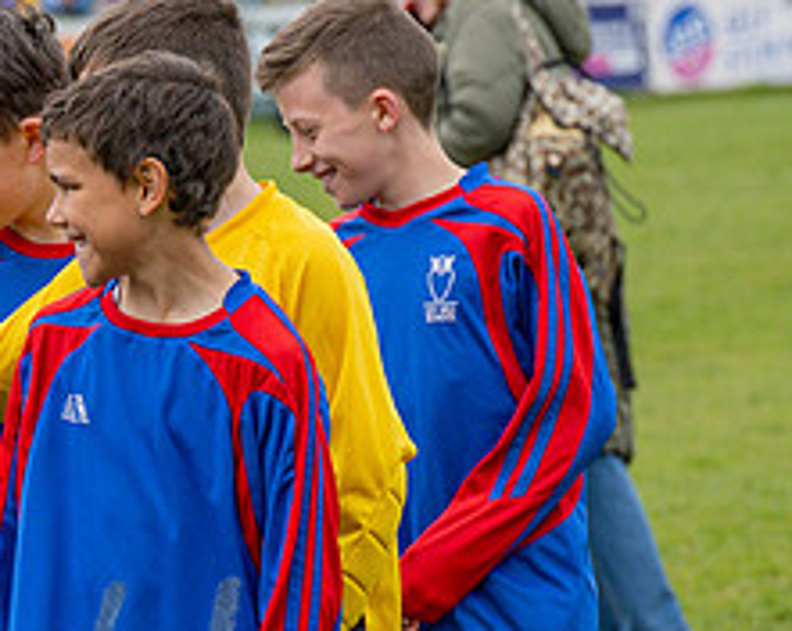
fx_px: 8564
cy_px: 672
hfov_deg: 5.3
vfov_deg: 4.2
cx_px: 39
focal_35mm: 366
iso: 125
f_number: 2.8
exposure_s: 1/1250
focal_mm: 70
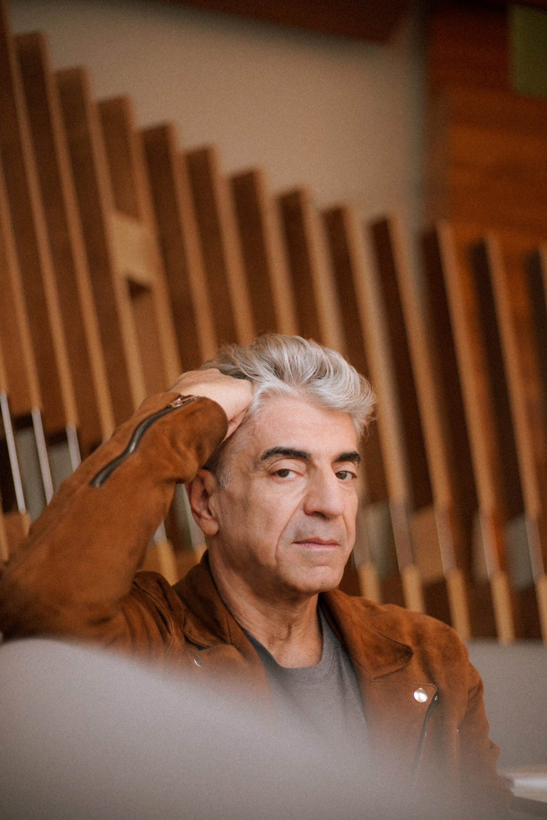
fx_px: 1139
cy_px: 410
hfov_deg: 27.0
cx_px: 274
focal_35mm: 50
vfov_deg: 39.6
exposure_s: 1/640
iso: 800
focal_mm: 50
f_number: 1.8
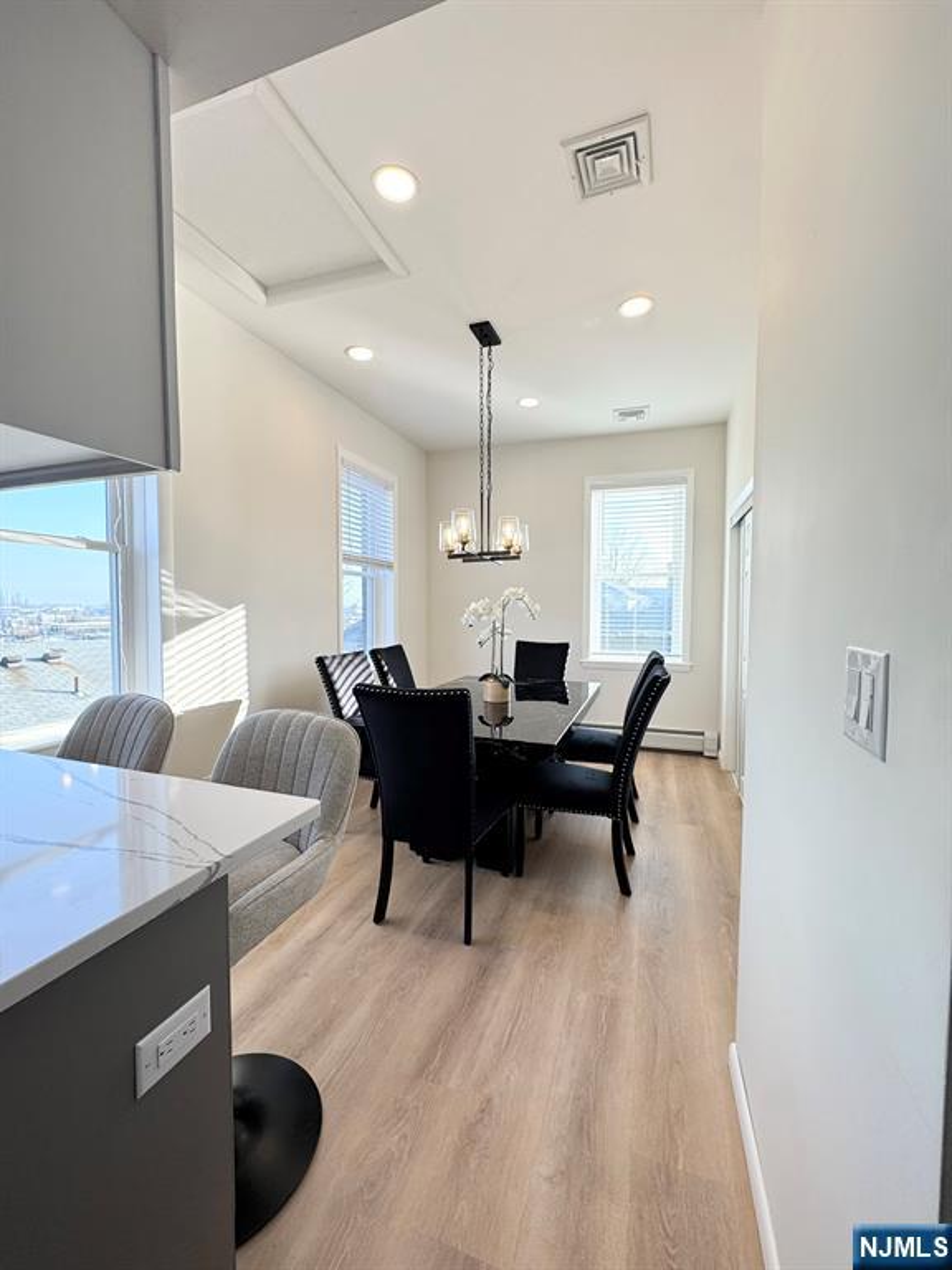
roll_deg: -0.1
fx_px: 513
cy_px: 635
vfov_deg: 102.1
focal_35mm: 14
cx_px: 476
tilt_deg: -2.5
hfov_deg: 85.7
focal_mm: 2.22
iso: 40
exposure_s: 1/168
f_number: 2.2
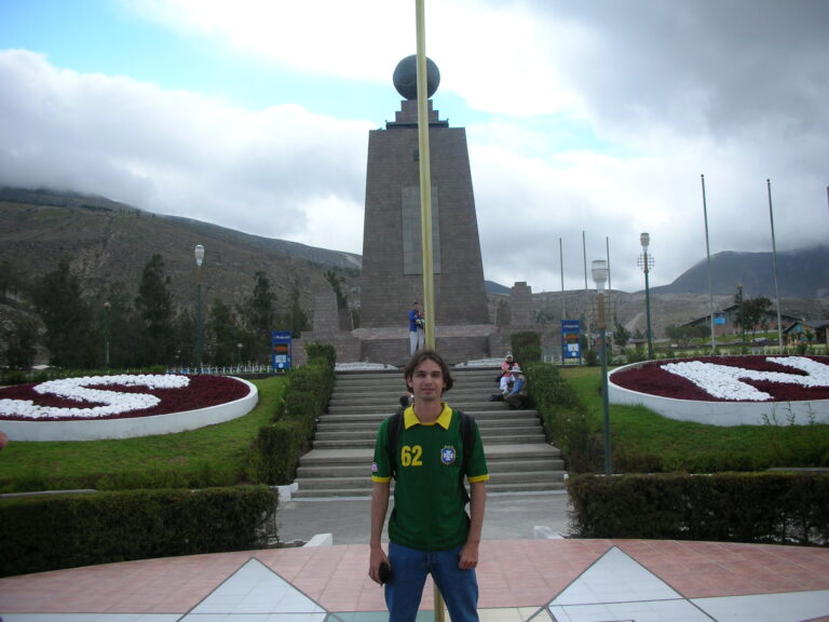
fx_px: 838
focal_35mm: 35
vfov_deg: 40.7
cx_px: 414
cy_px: 311
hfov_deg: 52.6
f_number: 8.5
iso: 50
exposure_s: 1/63.3
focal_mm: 5.8
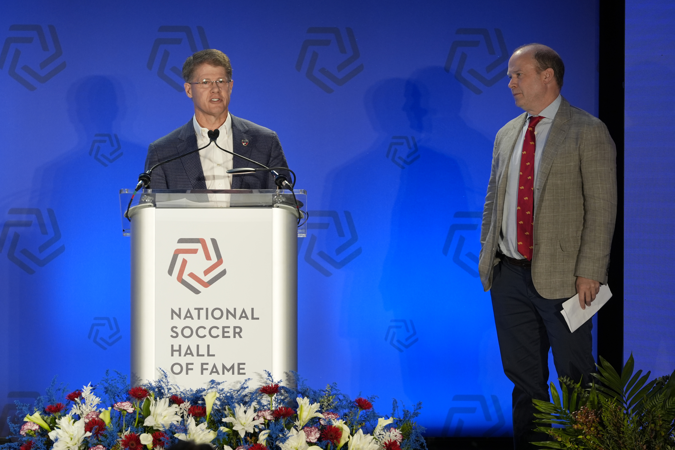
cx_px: 338
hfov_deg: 10.3
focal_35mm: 200
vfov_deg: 6.9
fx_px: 3750
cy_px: 225
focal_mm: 200
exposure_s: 1/250
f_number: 4.5
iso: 1250
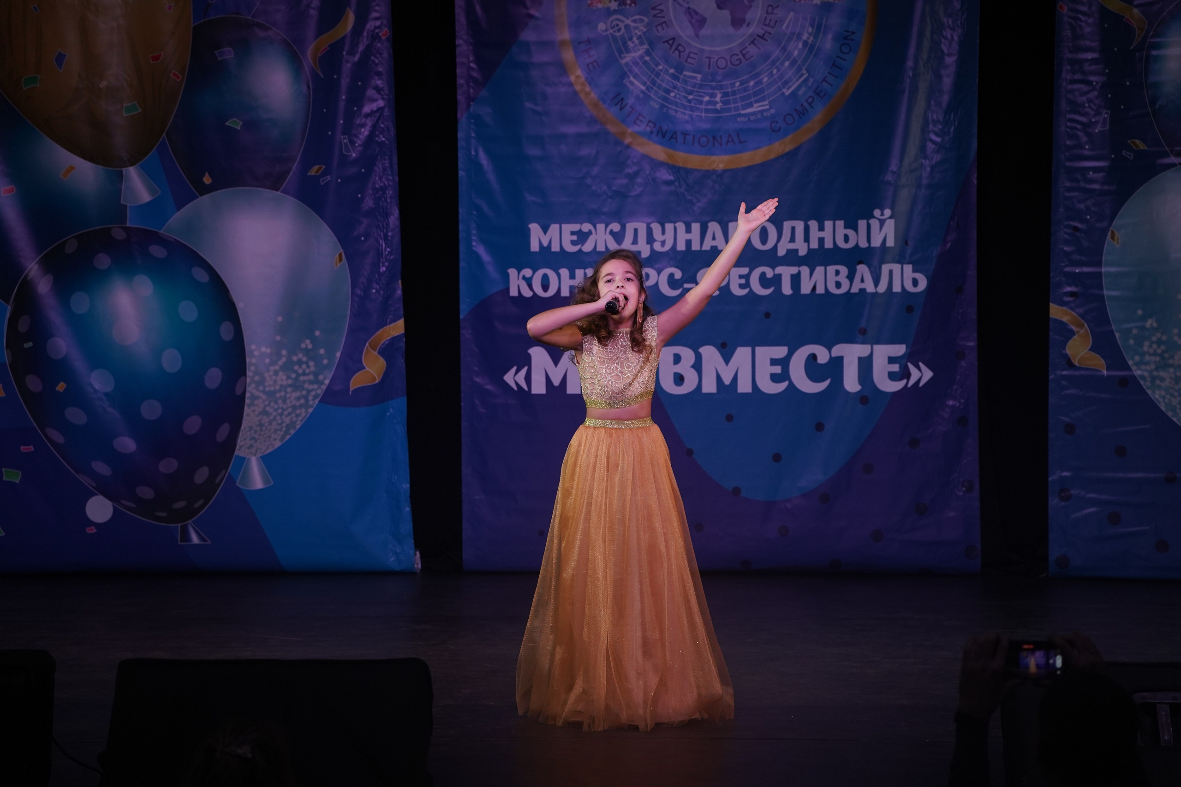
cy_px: 394
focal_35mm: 131
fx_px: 4297
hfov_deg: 15.6
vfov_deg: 10.5
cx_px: 590
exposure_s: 1/250
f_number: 5.6
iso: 1600
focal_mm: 131
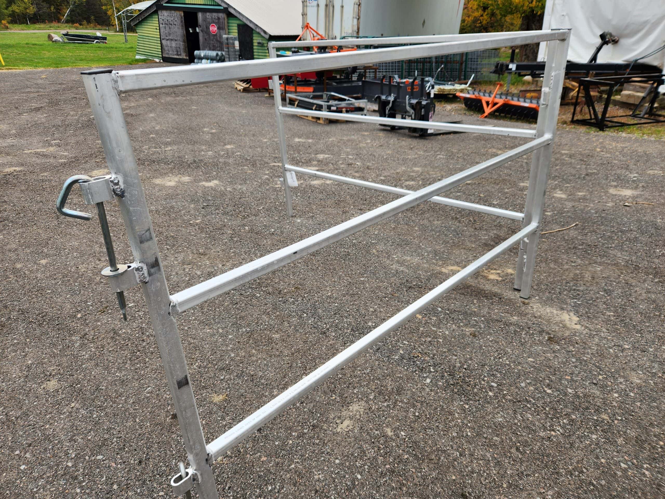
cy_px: 250
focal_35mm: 23
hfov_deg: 73.9
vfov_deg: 58.9
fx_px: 442
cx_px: 332
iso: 20
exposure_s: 1/327
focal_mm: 5.4
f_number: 1.8
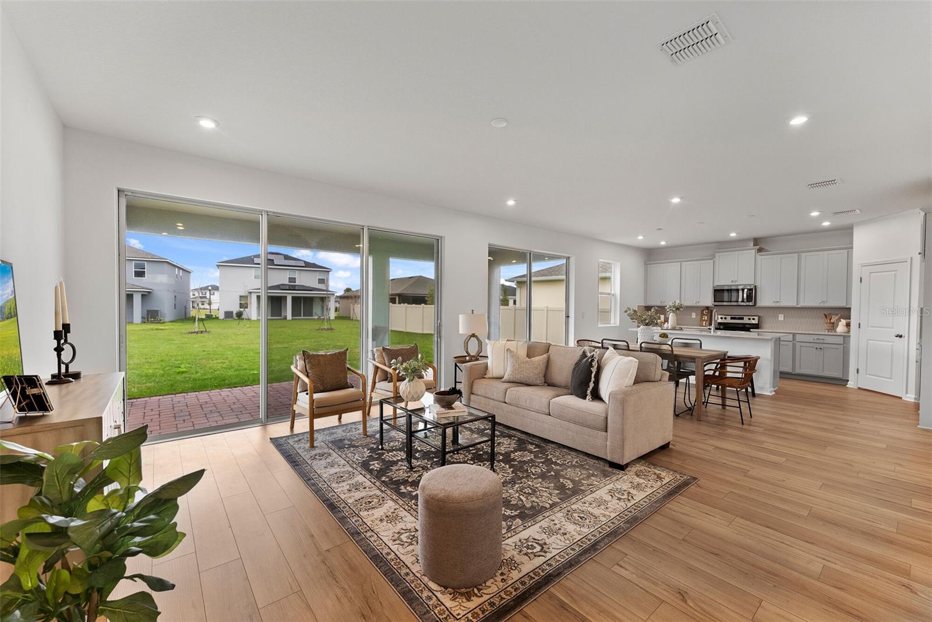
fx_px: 363
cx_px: 466
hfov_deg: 104.2
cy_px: 311
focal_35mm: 14
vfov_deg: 81.3
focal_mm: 14
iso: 250
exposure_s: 1/13
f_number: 6.3
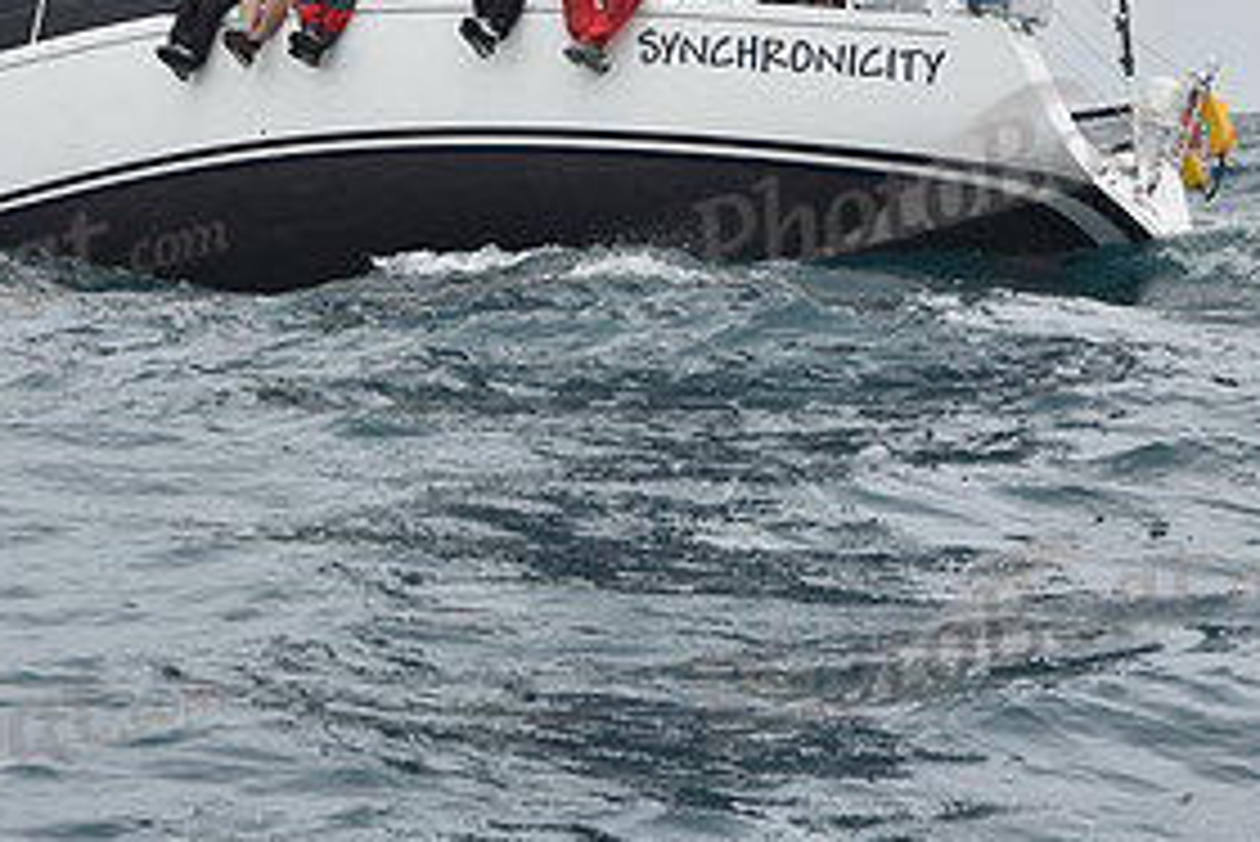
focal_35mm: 178
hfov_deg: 11.5
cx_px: 464
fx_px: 6233
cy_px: 2
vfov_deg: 7.7
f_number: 10
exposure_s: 1/800
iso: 250
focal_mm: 86
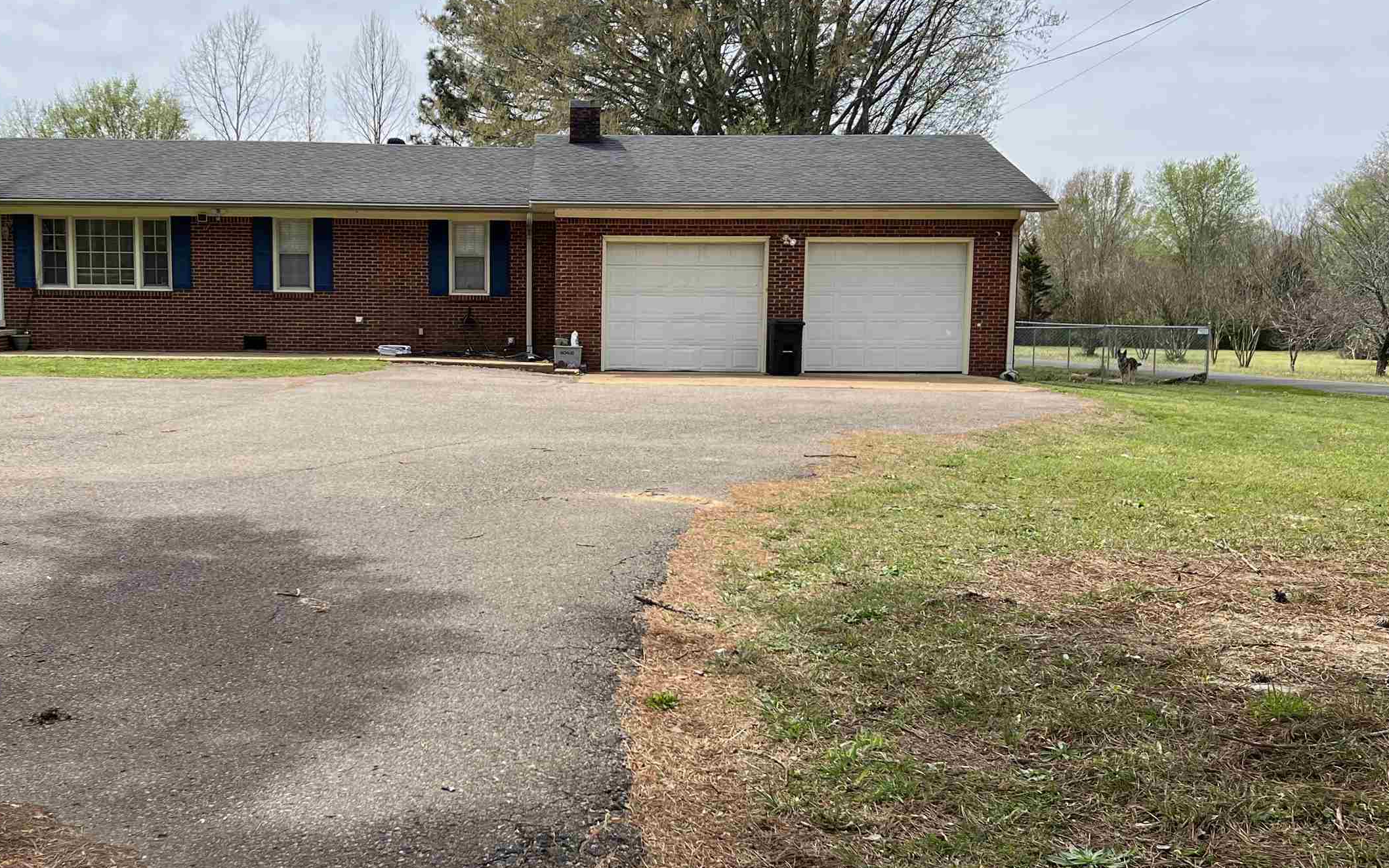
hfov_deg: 48.9
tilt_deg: -6.2
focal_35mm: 40
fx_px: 1514
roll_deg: -0.1
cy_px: 445
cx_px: 537
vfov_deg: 32.0
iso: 50
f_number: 1.5
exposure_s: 1/3460
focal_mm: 5.7
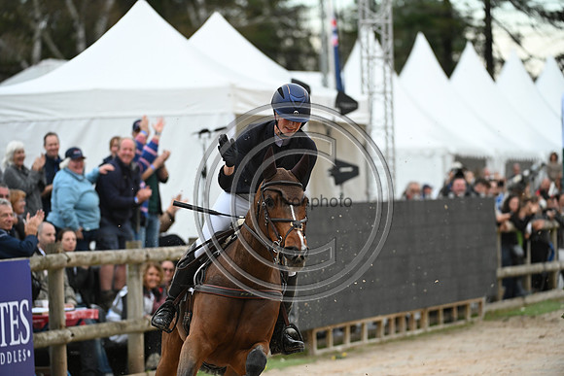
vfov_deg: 6.5
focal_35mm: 210
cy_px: 188
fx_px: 3291
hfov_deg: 9.8
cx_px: 282
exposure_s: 1/1250
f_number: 4.5
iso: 1800
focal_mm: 210
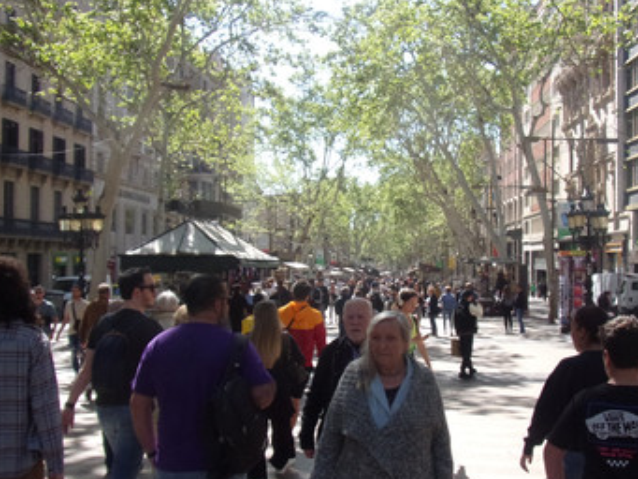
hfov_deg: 42.0
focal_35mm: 45
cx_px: 346
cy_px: 249
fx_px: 830
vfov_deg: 32.2
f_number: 3.3
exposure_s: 1/480
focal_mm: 4.3
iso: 80
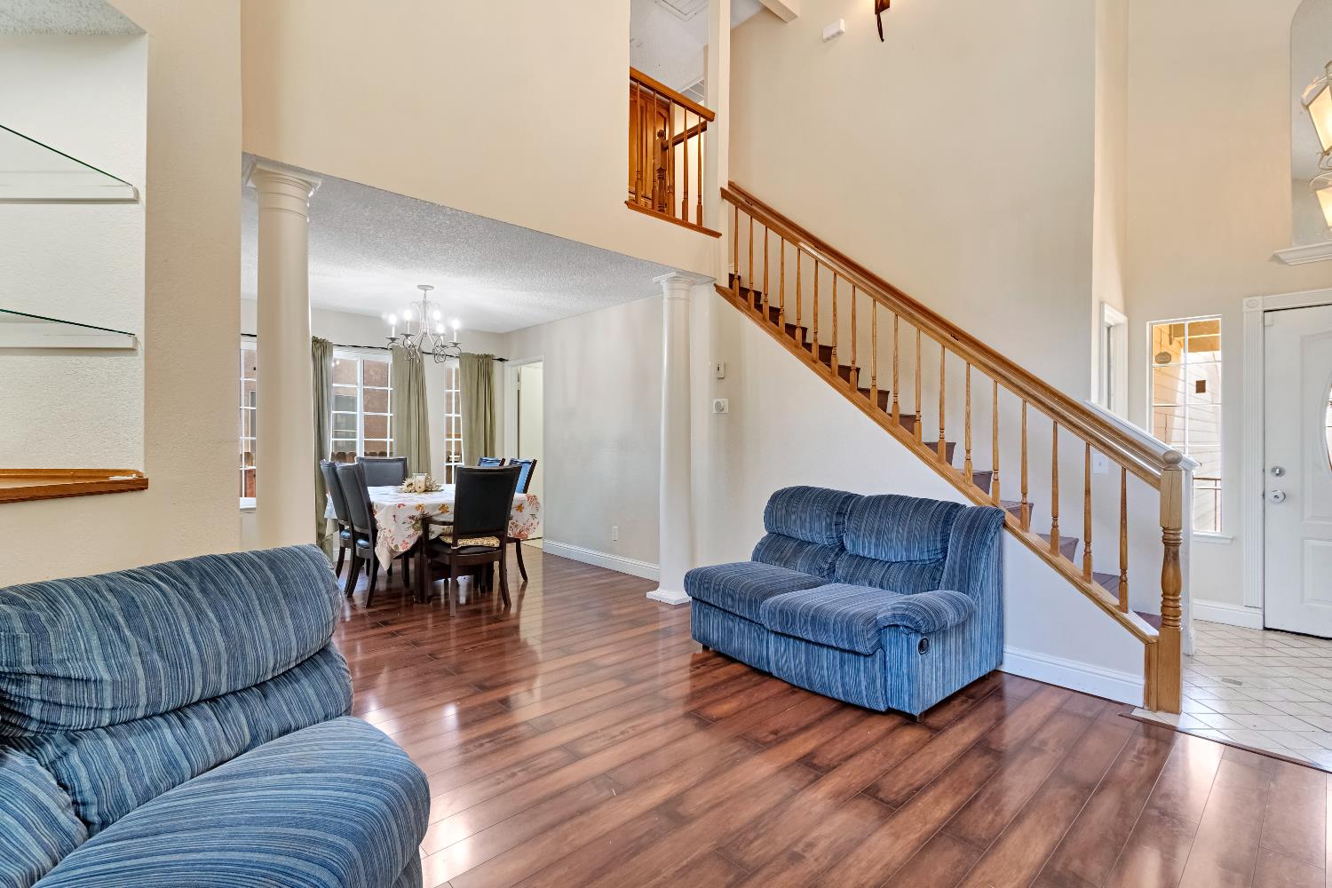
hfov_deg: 100.4
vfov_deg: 77.3
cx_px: 666
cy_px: 444
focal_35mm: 15
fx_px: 555
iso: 400
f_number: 8
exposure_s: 1/8
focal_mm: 10
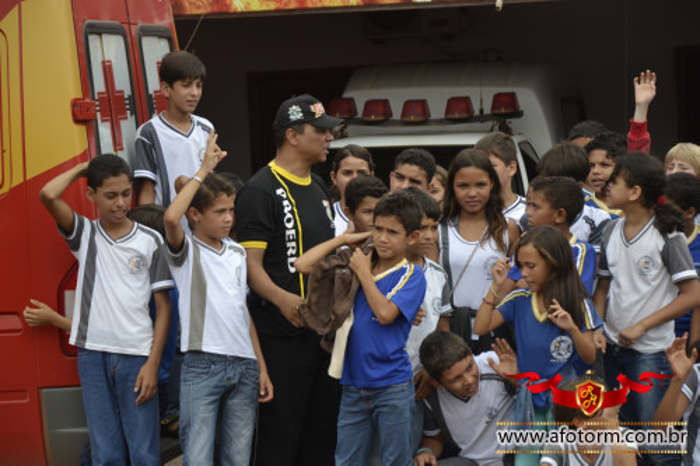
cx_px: 350
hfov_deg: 15.2
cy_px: 233
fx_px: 2624
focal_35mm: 135
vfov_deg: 10.2
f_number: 5.6
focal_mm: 90
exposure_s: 1/1250
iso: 400
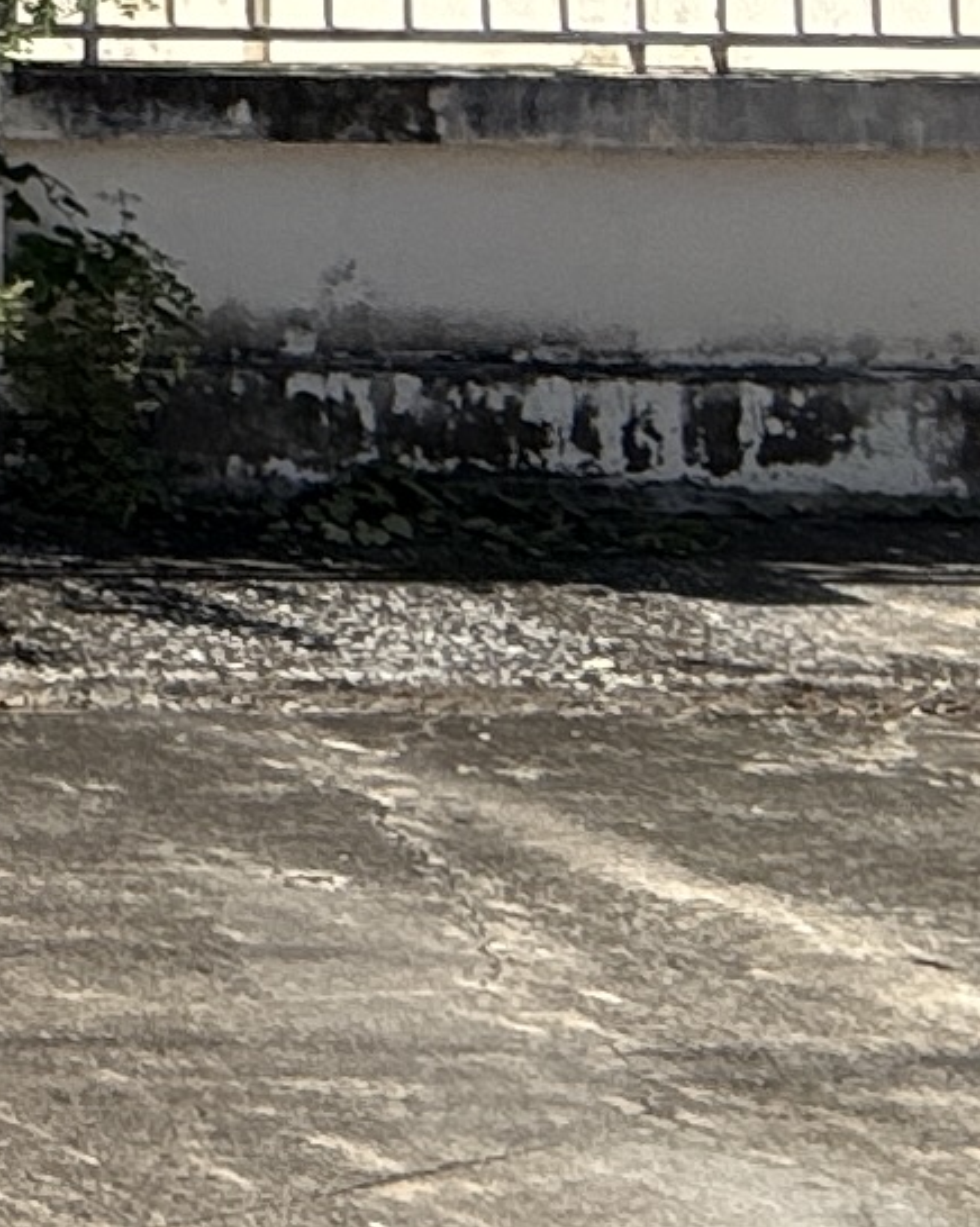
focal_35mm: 101
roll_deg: -0.9
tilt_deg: +2.5
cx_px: -2434
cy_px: -526
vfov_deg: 17.4
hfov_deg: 9.4
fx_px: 3666
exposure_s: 1/1145
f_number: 2.2
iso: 50
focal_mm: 2.22
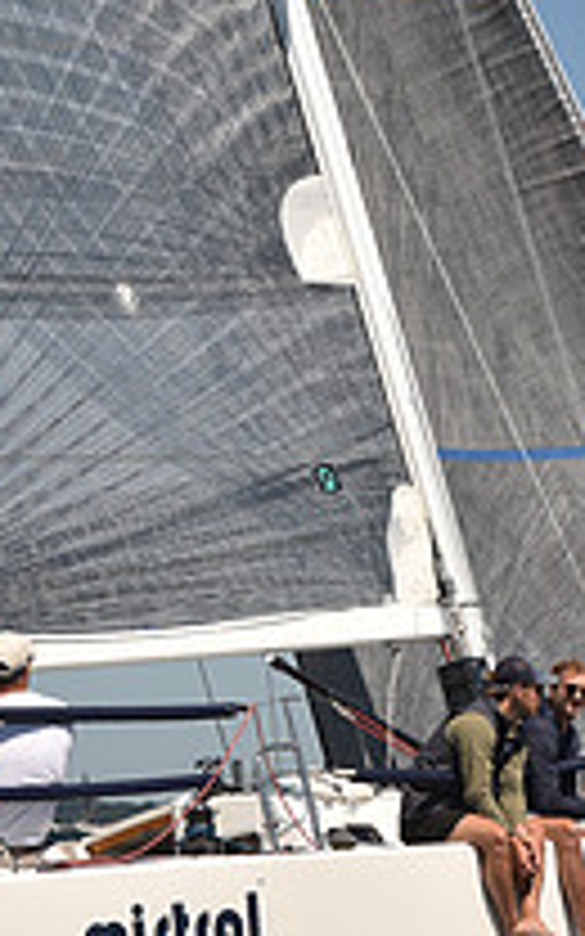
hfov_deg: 6.6
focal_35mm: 199
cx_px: 302
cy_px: 812
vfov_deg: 10.5
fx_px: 5076
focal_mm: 70
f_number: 4.5
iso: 250
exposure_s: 1/1600
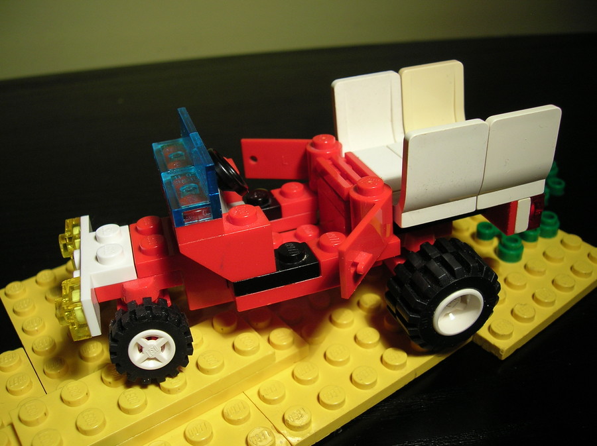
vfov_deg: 41.7
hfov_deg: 54.0
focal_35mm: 34
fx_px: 586
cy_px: 223
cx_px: 298
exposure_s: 1/56
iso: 50
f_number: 2.9
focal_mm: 5.7
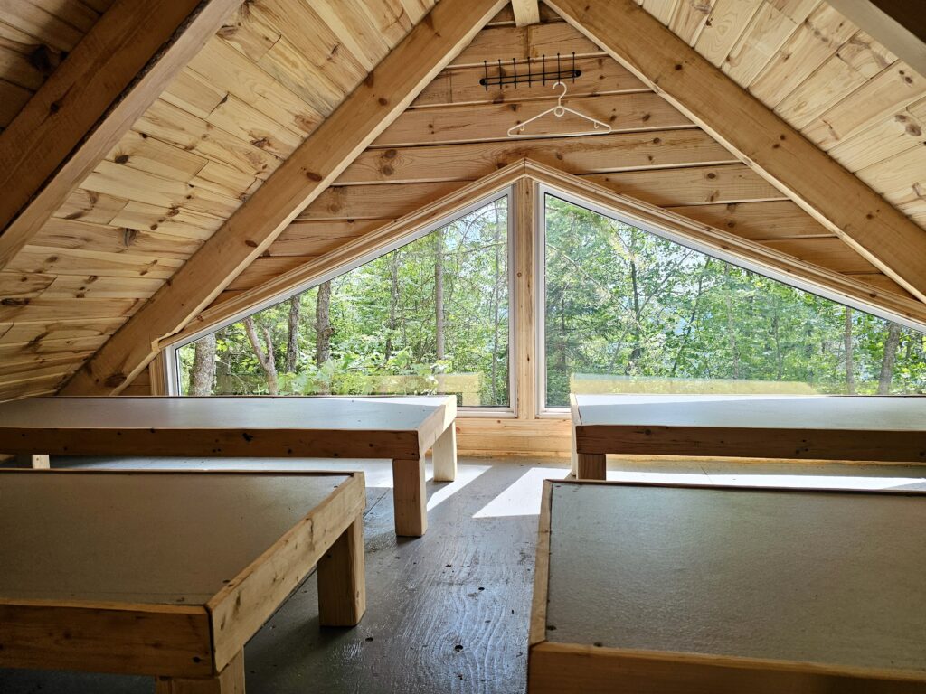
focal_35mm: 23
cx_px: 463
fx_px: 615
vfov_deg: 58.9
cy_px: 347
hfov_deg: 73.9
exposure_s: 1/190
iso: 40
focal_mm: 6.3
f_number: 1.7
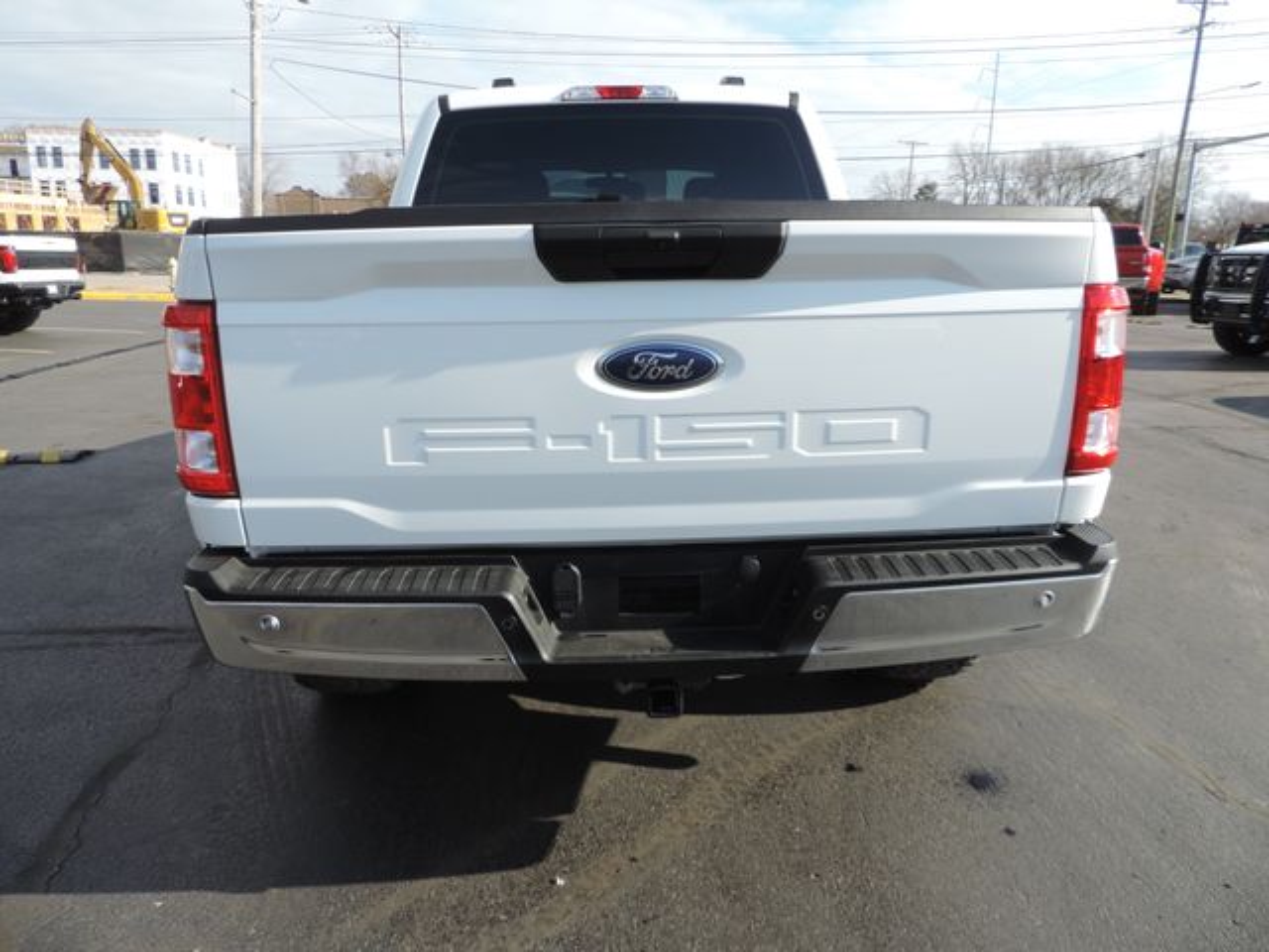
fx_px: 880
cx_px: 634
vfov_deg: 56.8
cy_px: 476
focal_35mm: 24
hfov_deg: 71.6
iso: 80
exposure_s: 1/640
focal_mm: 4.3
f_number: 3
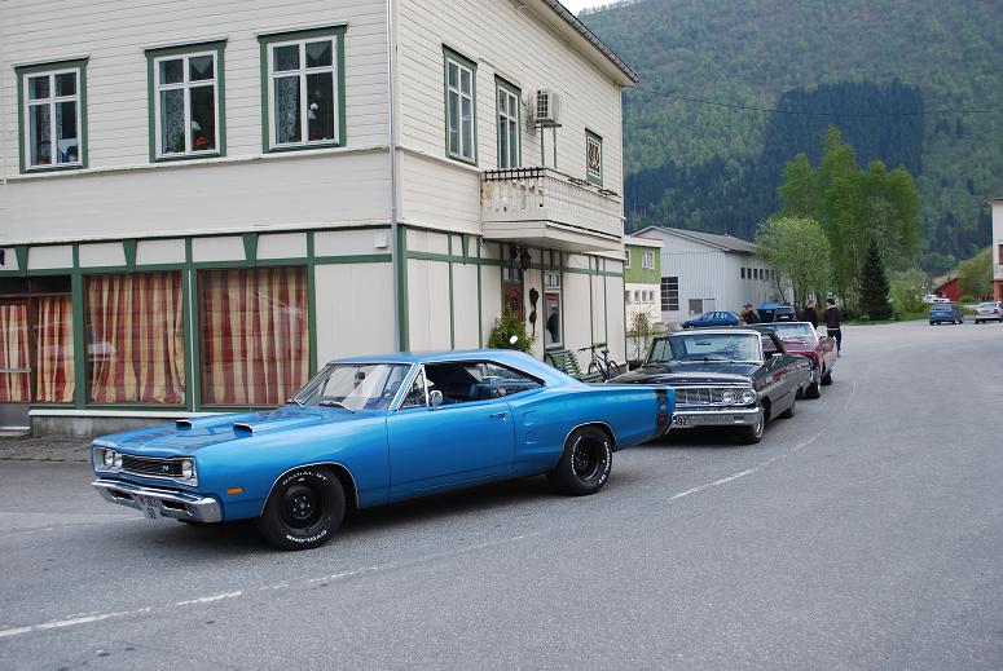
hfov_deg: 49.5
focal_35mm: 39
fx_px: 1088
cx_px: 502
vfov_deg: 34.3
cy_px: 336
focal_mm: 26
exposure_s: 1/125
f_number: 5.6
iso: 110
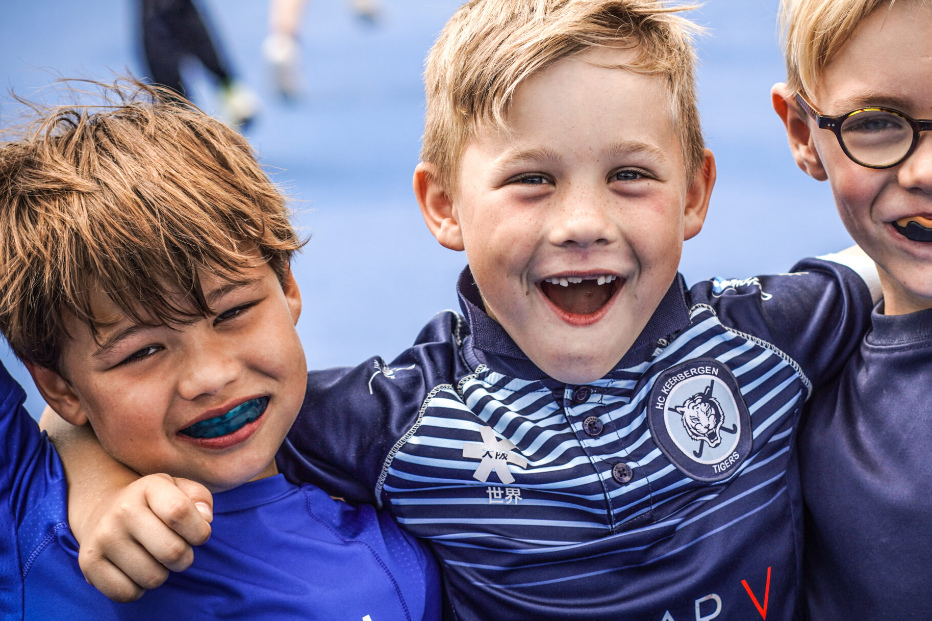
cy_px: 278
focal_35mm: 179
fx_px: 4626
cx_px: 536
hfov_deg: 11.5
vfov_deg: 7.7
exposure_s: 1/500
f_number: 4.5
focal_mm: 85
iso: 100
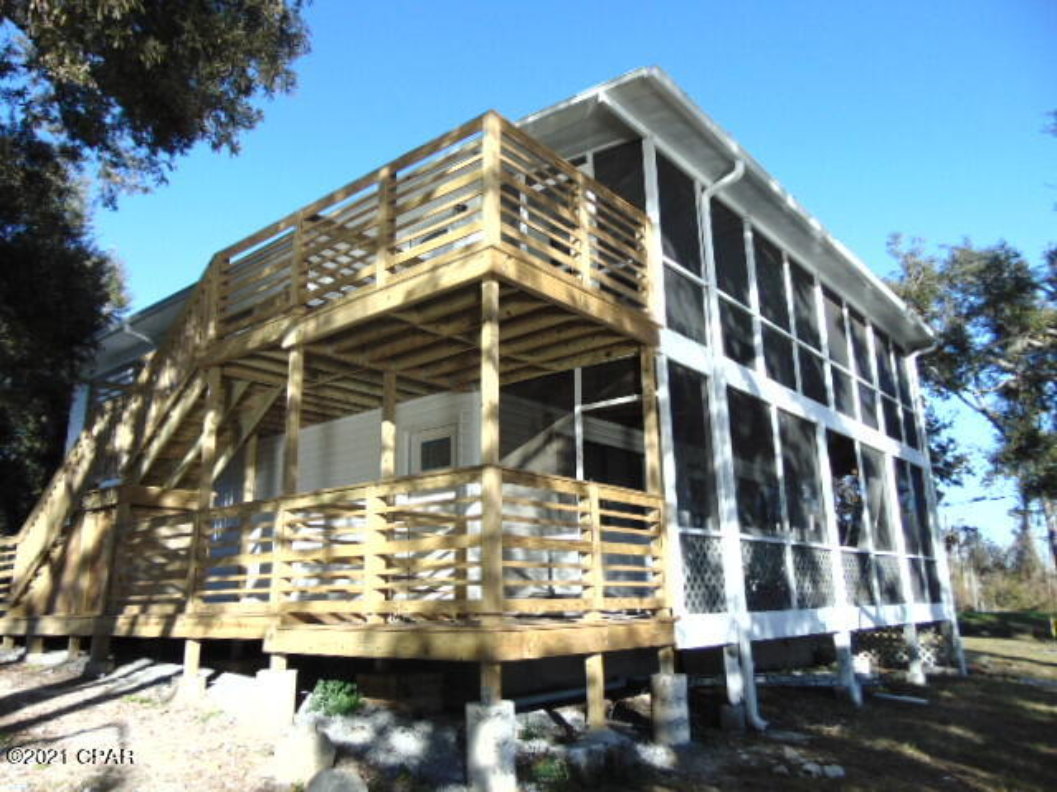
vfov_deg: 54.9
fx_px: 763
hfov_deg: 69.4
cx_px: 528
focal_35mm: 25
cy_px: 396
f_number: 3
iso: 80
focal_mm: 4.5
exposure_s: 1/640
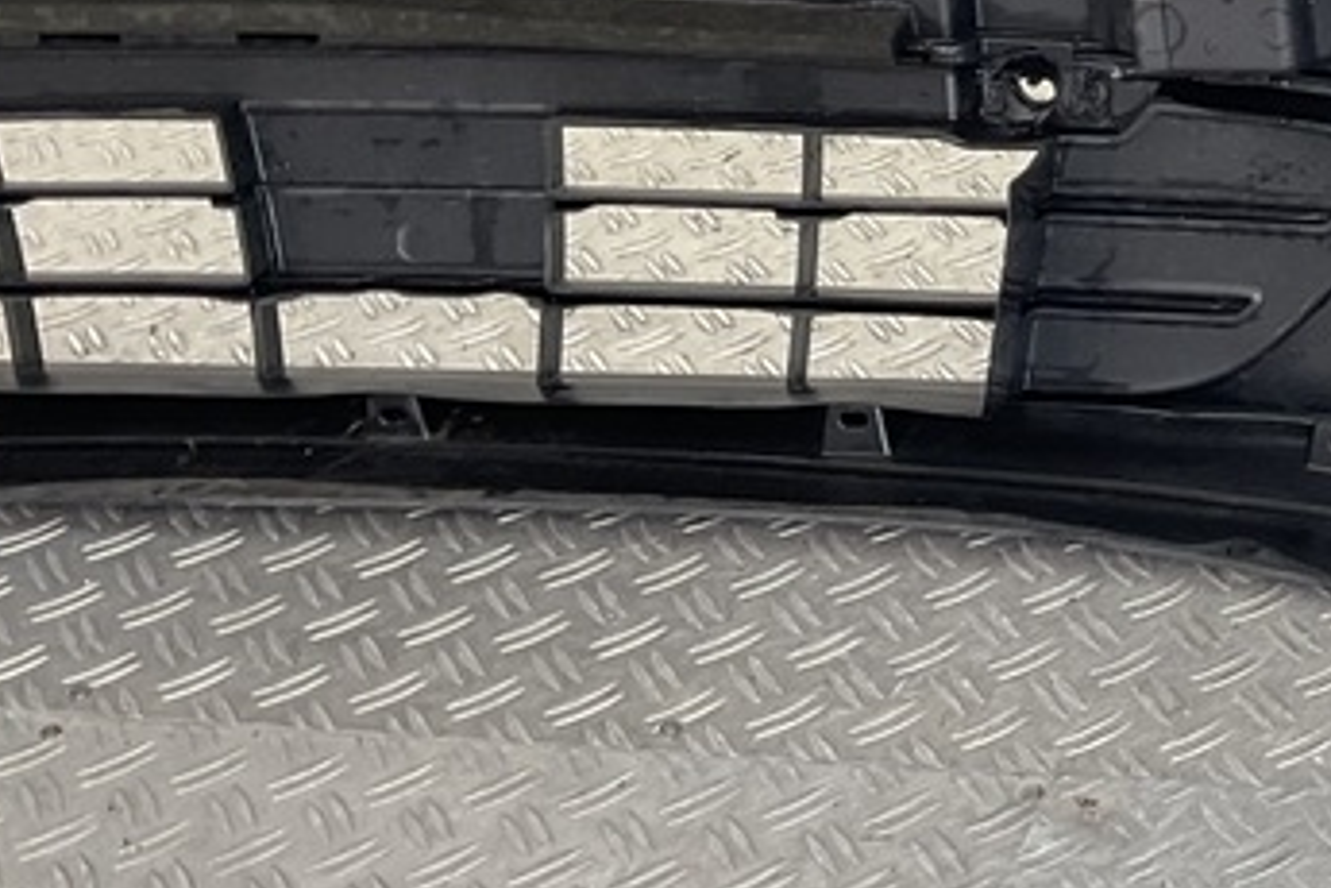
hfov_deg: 20.9
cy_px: 259
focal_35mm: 88
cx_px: 1763
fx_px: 3253
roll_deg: +3.0
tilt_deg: -34.7
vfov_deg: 15.5
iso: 40
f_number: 1.8
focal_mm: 3
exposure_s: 1/100
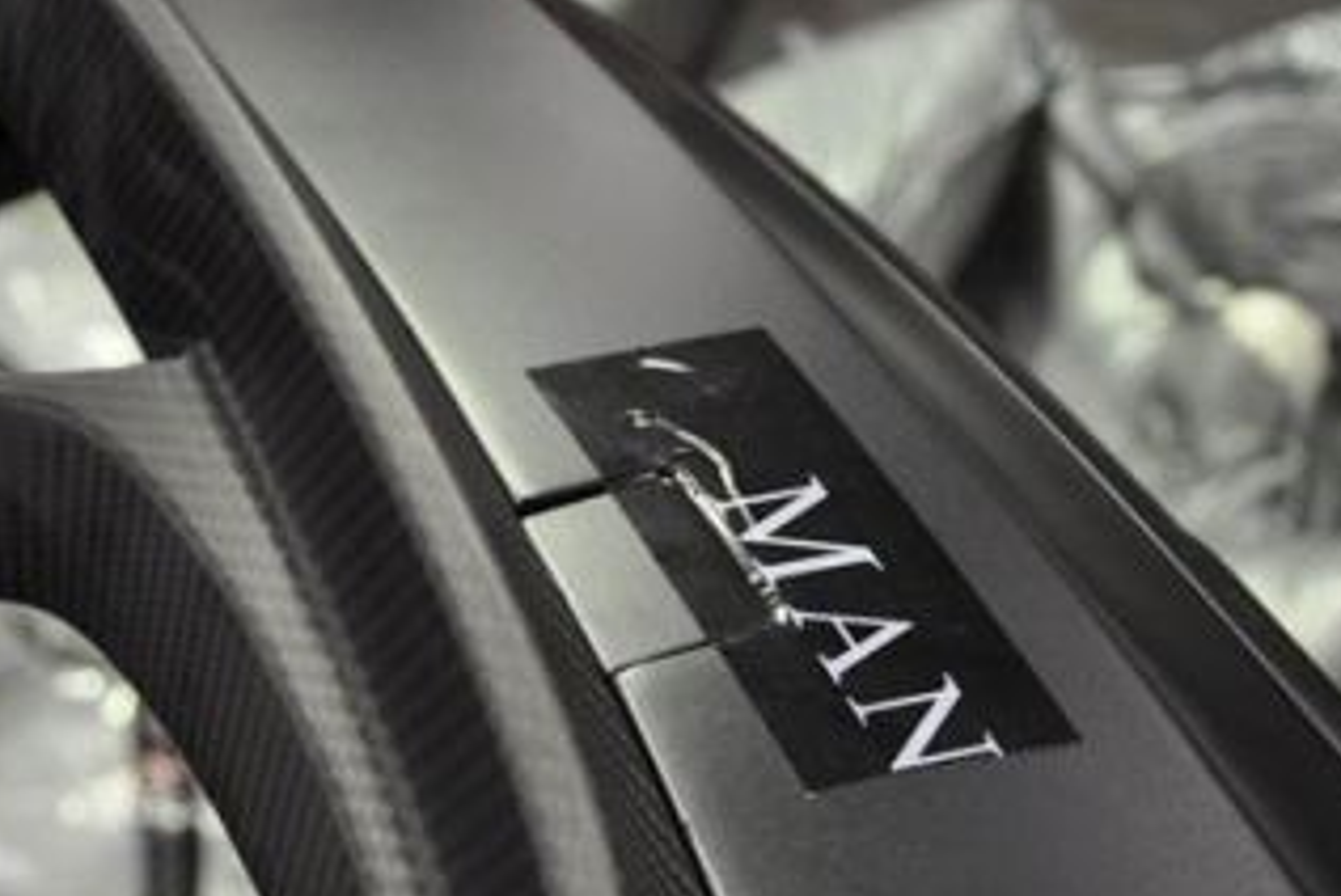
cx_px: 241
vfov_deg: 16.4
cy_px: 716
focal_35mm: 83
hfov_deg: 24.0
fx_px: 3095
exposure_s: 1/15
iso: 640
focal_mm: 30
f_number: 4.2
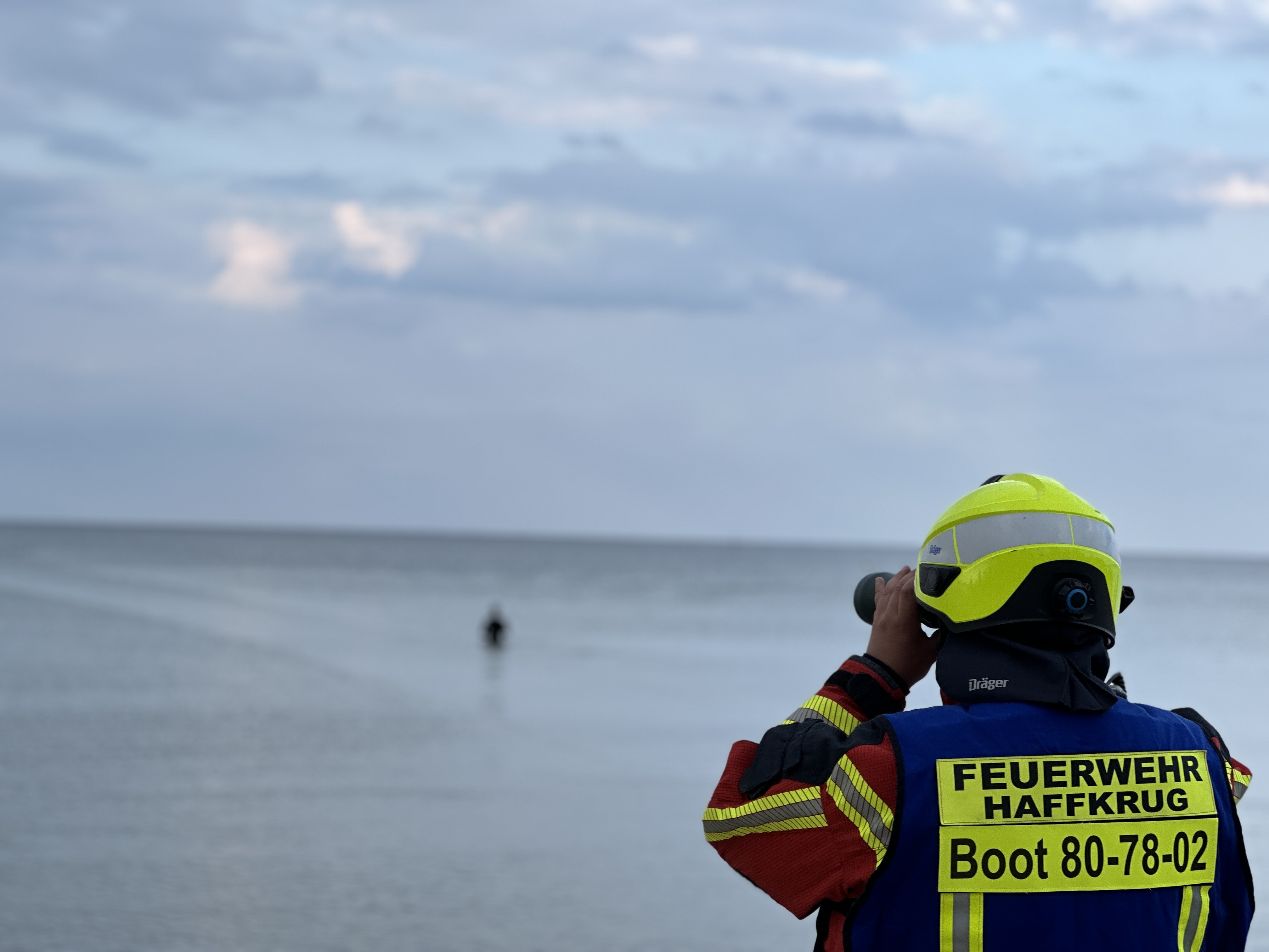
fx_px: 2823
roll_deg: -2.8
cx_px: 634
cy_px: 476
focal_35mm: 77
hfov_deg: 25.3
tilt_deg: +1.8
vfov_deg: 19.1
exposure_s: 1/121
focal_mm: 9
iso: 32
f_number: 2.8
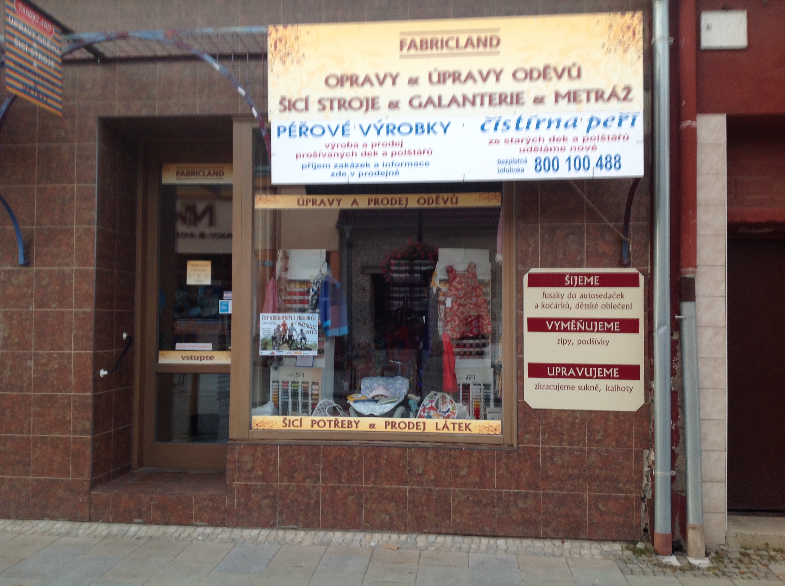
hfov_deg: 52.7
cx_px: 392
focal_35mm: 35
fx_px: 793
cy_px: 293
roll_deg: -0.9
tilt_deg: +0.2
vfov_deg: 40.6
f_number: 2.4
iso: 64
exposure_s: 1/15
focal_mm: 4.28
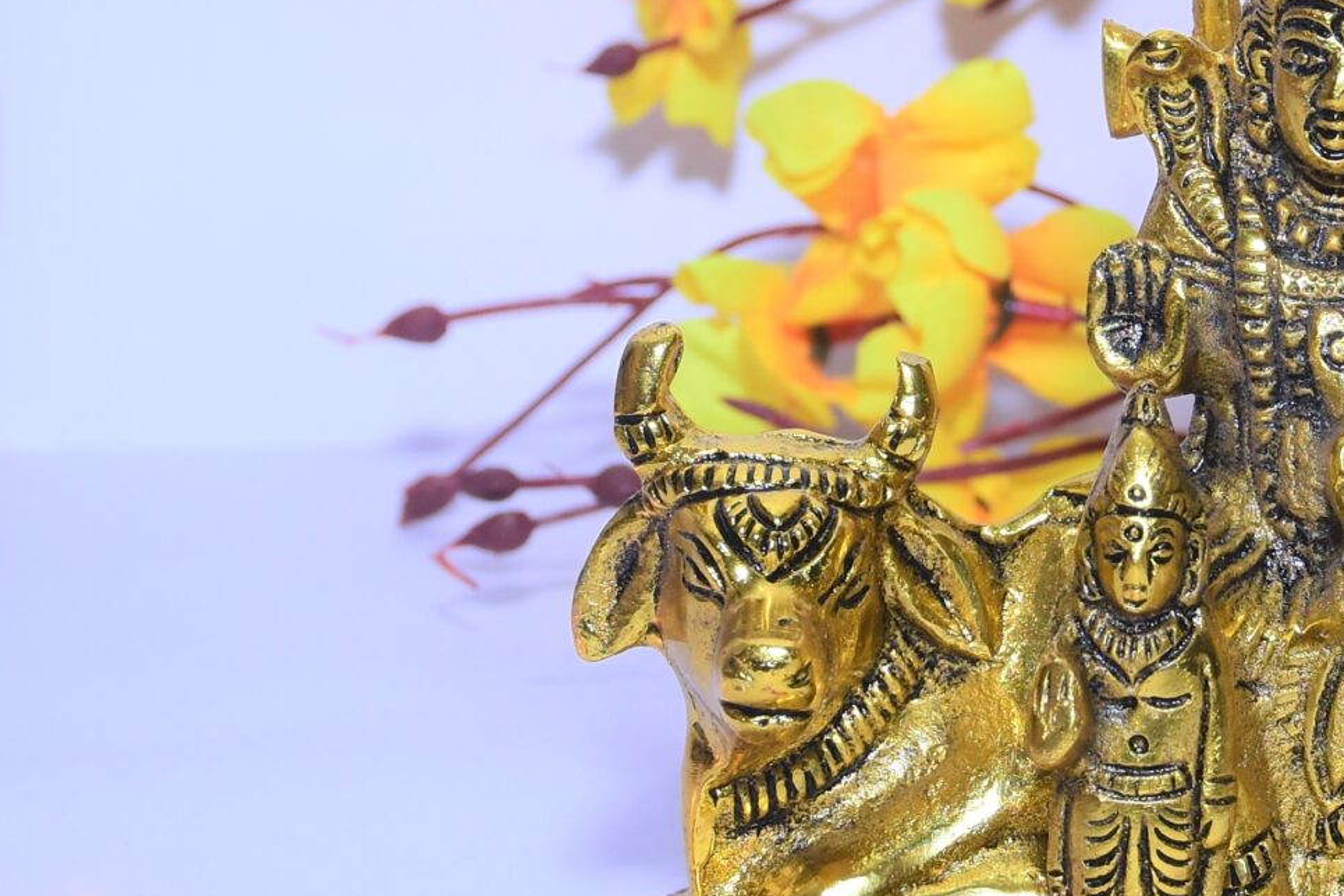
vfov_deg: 9.8
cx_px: 596
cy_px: 419
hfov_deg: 14.7
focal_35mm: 139
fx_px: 5200
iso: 250
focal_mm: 35
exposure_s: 1/125
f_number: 5
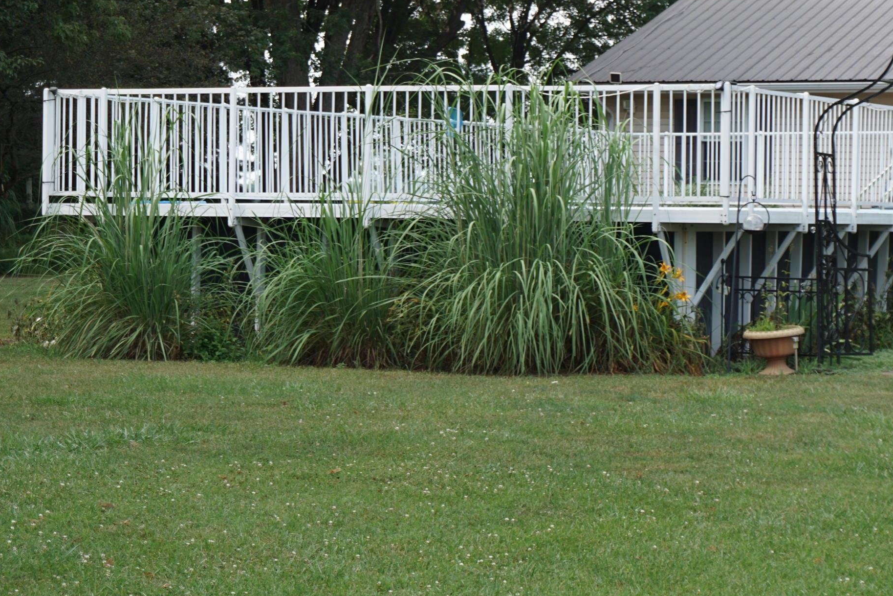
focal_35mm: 111
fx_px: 2749
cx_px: 524
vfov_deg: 12.3
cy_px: 149
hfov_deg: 18.4
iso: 100
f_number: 5.6
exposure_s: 1/125
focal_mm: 45
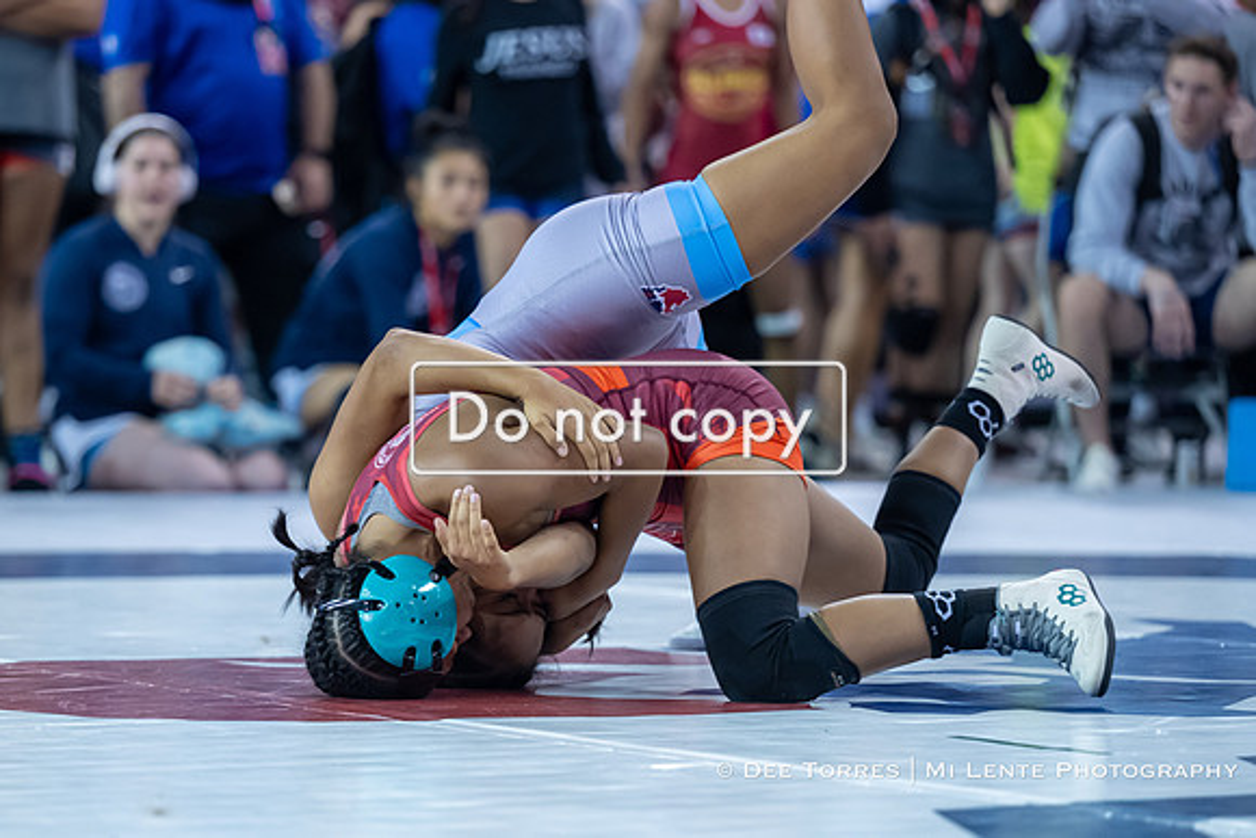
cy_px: 561
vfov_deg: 8.2
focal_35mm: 167
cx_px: 475
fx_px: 5839
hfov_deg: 12.3
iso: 1800
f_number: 2.8
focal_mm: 125
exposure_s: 1/800
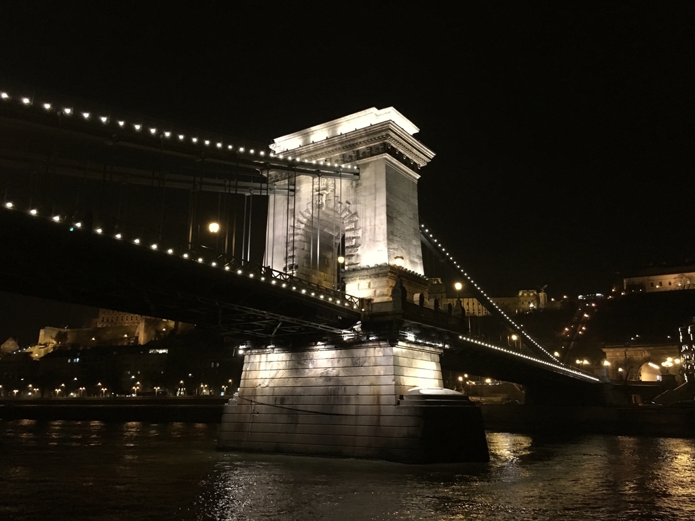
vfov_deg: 48.2
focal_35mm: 29
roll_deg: -0.7
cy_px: 260
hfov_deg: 61.7
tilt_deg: +14.1
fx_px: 582
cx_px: 348
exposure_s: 1/17
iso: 200
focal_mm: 4.15
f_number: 2.2
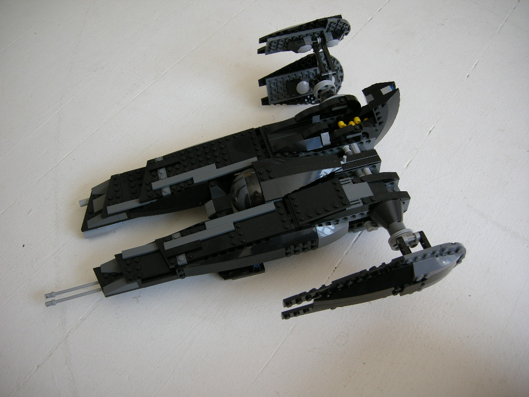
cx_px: 264
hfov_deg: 51.4
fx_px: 550
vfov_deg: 39.7
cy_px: 198
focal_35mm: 36
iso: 71
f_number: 2.7
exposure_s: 1/61.2
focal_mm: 7.5
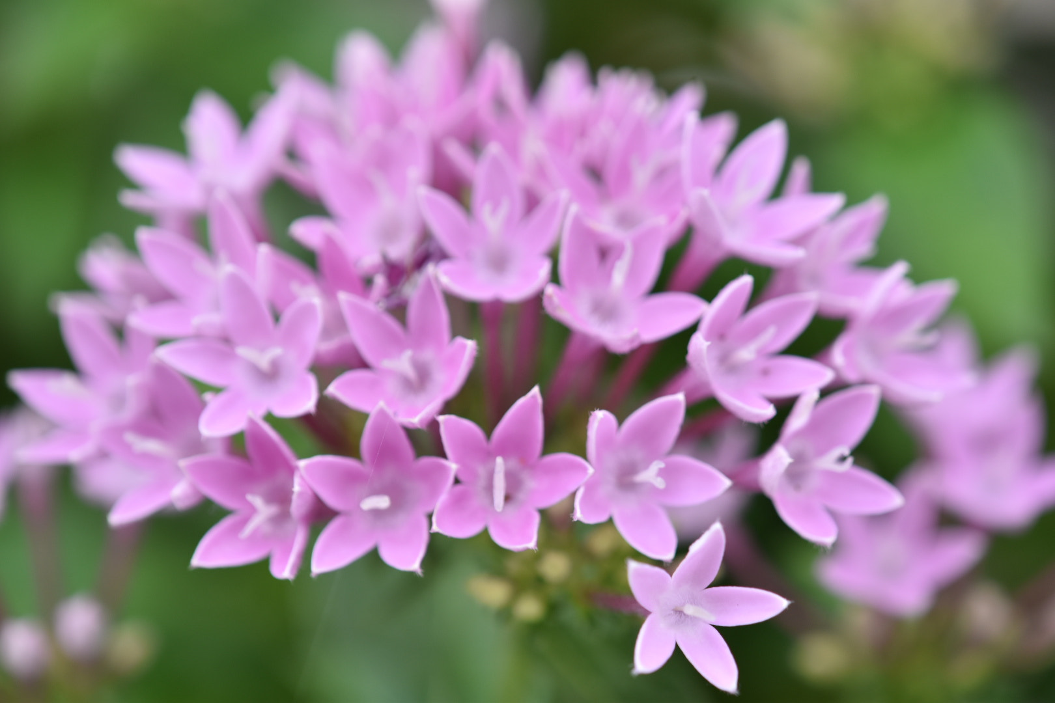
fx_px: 3736
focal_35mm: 128
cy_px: 352
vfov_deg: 10.8
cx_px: 528
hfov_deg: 16.1
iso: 100
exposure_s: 1/320
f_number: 5.6
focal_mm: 85
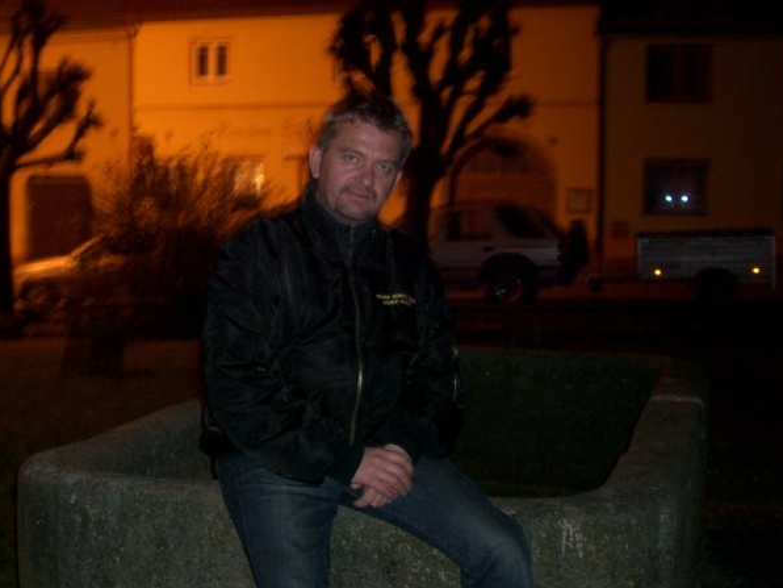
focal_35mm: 55
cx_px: 334
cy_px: 331
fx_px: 1244
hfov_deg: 34.9
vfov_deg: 26.5
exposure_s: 1
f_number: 2.8
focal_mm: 6.8
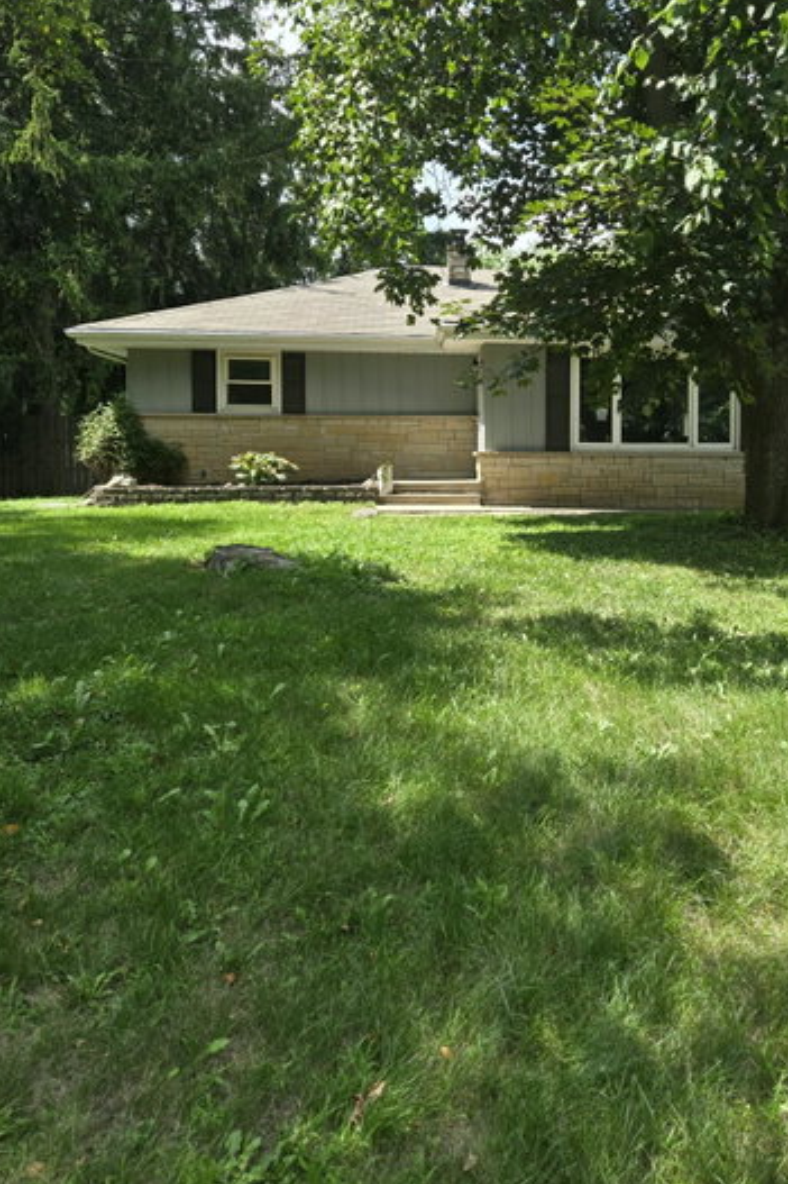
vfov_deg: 59.7
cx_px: 557
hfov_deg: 41.5
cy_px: 464
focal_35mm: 31
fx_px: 1018
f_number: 1.8
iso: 80
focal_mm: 5.4
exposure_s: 1/1663
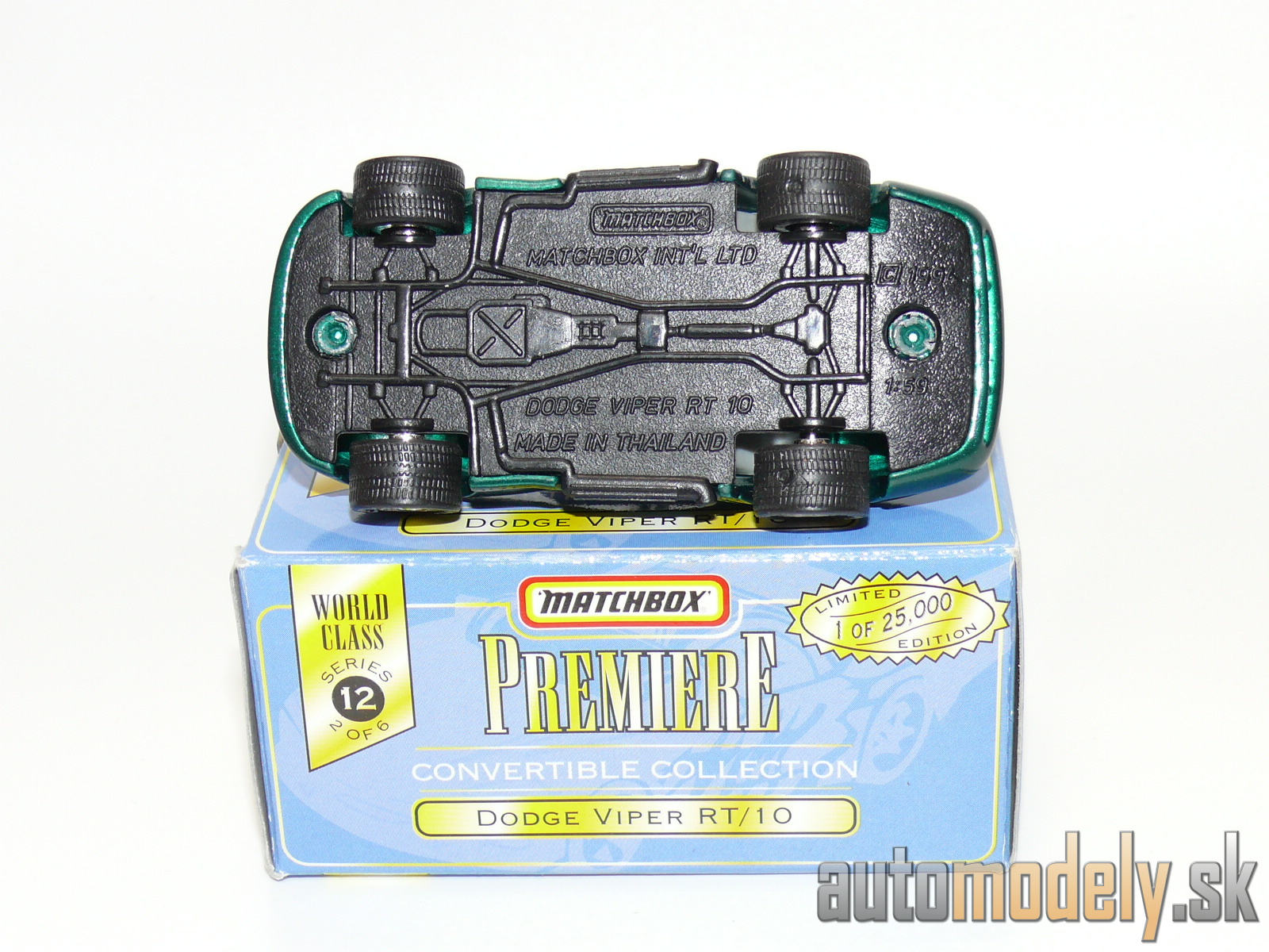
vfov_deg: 19.4
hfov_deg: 25.7
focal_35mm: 76
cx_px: 634
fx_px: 2786
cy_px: 476
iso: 100
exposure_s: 1/30
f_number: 4
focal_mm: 11.6
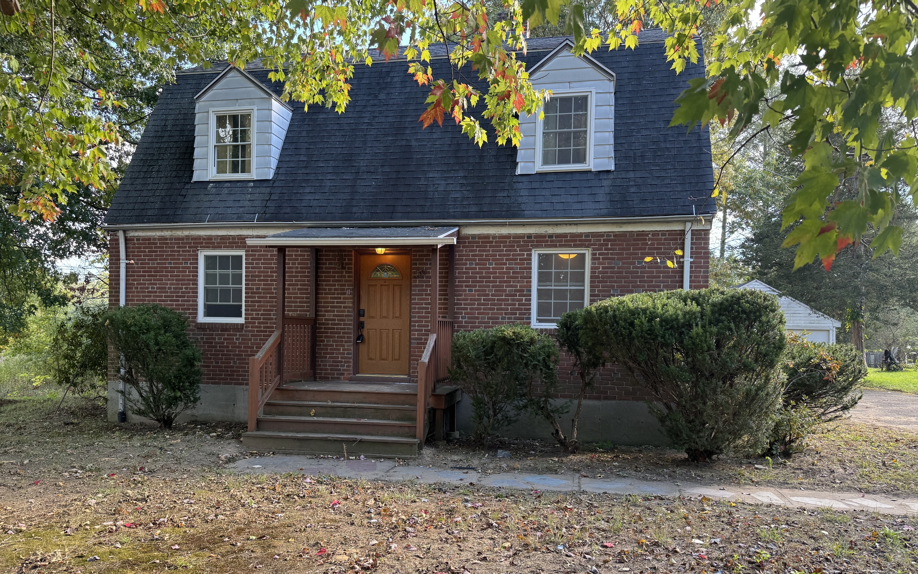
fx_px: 651
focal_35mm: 26
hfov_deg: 70.4
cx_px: 459
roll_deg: -0.7
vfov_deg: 47.4
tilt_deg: +0.2
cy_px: 332
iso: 64
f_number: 1.78
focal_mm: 6.76
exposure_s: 1/121
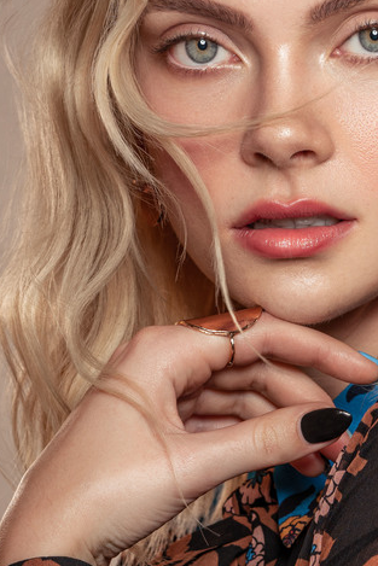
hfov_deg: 4.3
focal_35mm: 321
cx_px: 321
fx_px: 5052
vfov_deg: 6.4
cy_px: 256
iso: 200
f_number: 7.1
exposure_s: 1/160
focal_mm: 105
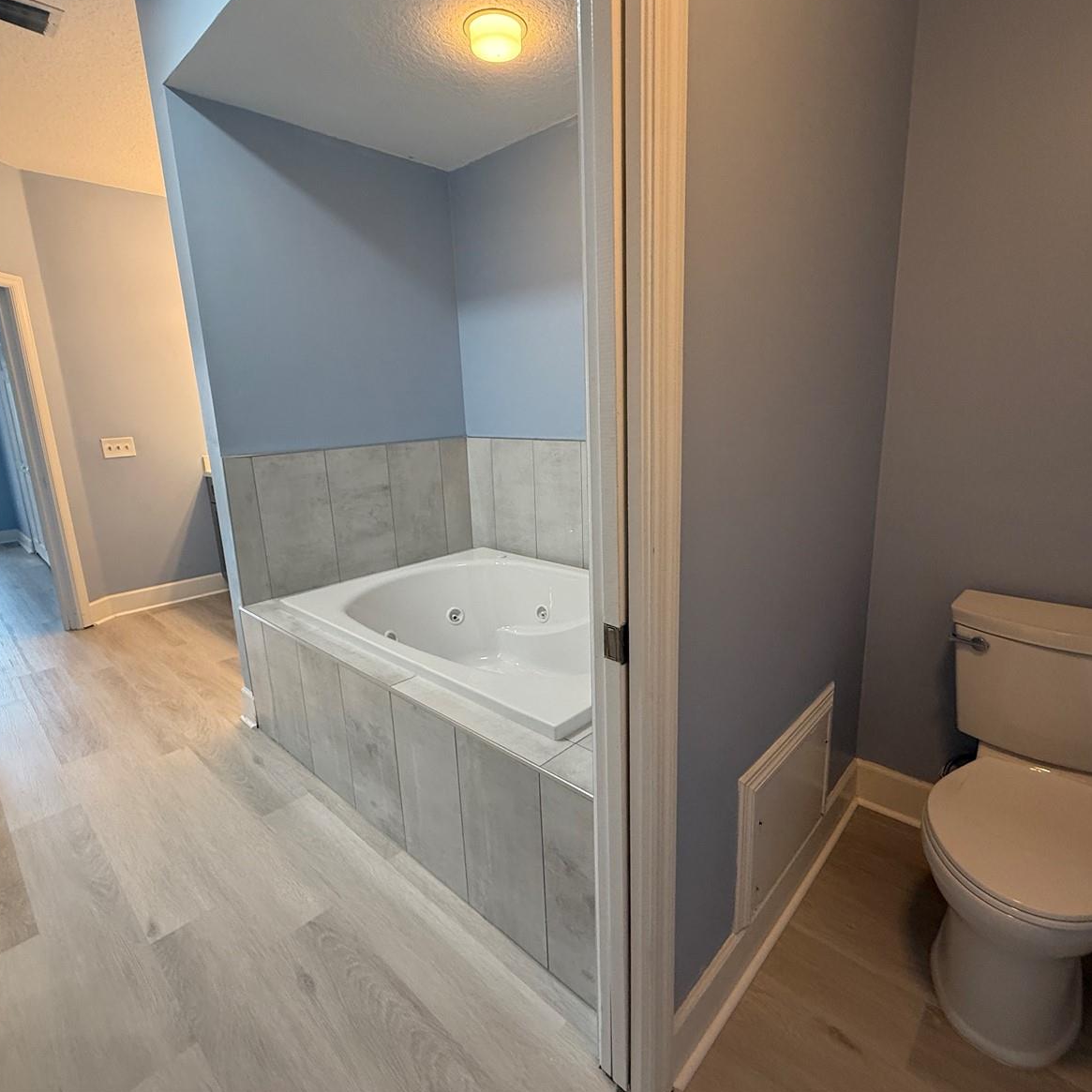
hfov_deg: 83.9
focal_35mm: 17
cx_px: 571
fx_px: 607
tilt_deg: -10.4
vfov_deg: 84.0
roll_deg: +1.3
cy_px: 533
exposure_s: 1/60
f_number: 2.2
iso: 200
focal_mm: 2.22
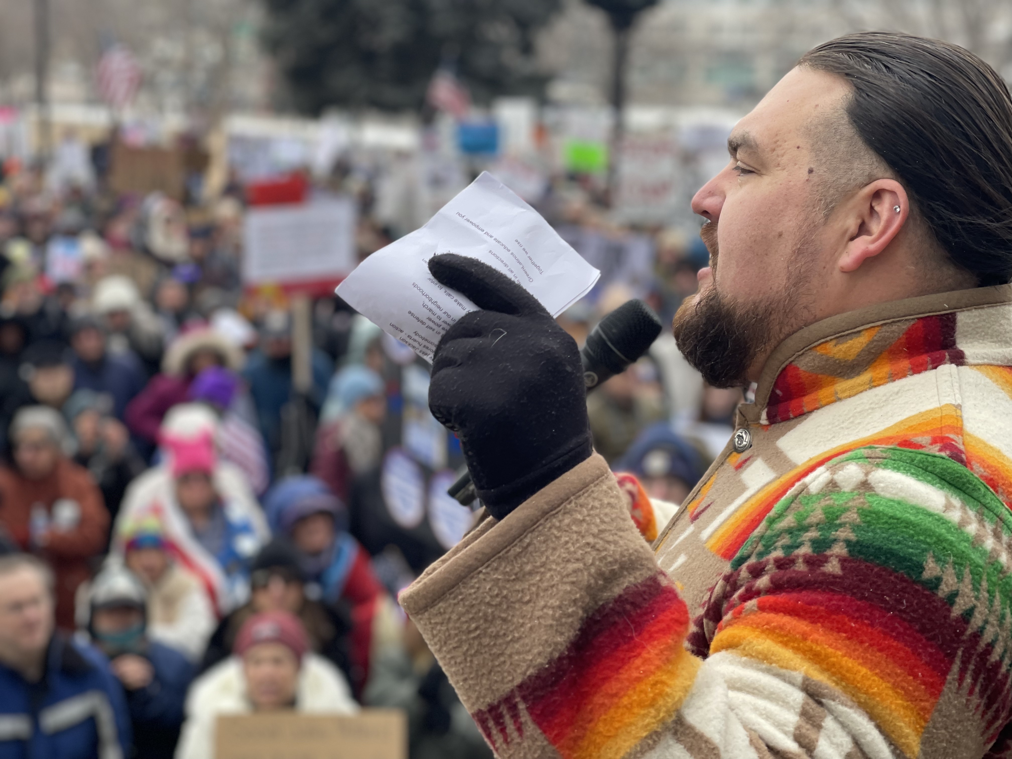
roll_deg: -2.4
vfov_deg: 22.9
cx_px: 506
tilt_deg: -11.9
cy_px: 380
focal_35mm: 64
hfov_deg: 30.3
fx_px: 1871
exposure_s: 1/121
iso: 32
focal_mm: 7.5
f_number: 2.2
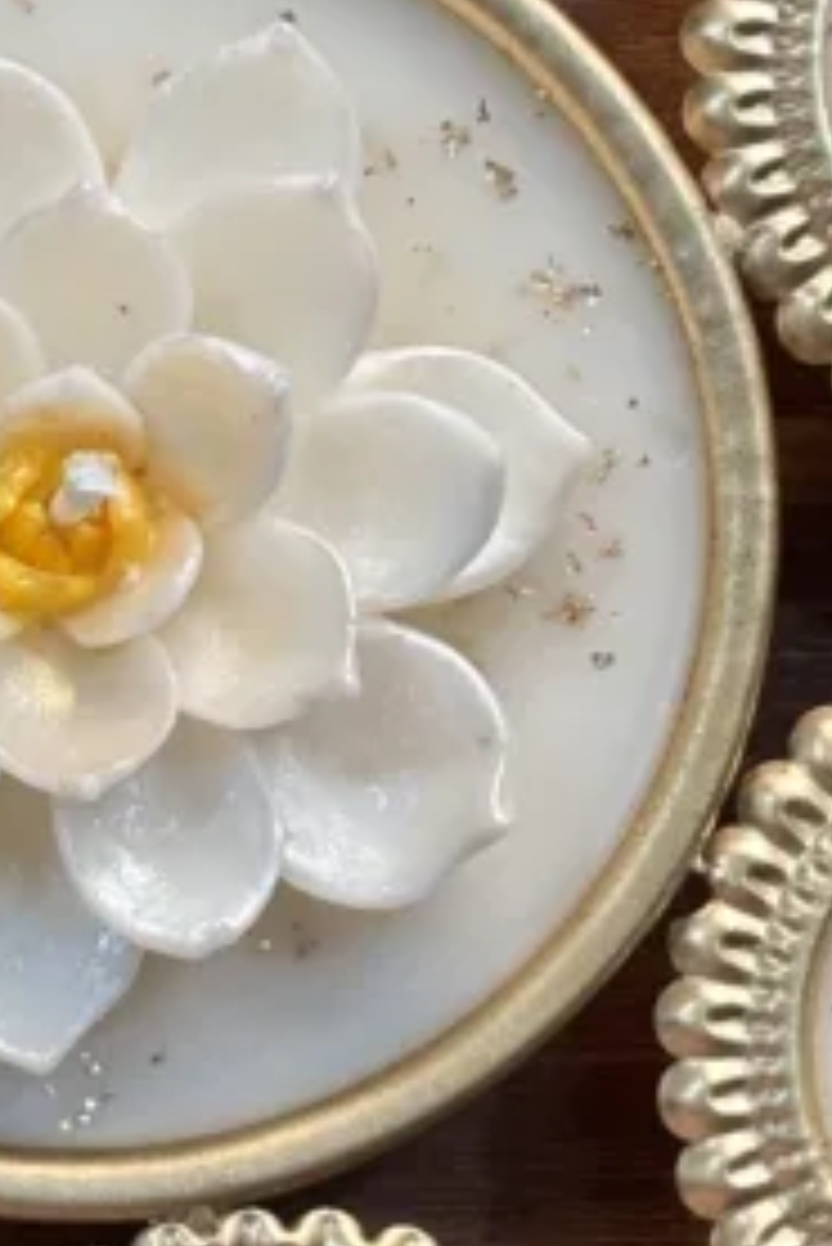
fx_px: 6924
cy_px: 378
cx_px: 112
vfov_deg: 10.3
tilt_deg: -82.1
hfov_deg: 6.9
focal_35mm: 200
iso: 50
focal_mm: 5.96
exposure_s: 1/50
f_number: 1.6
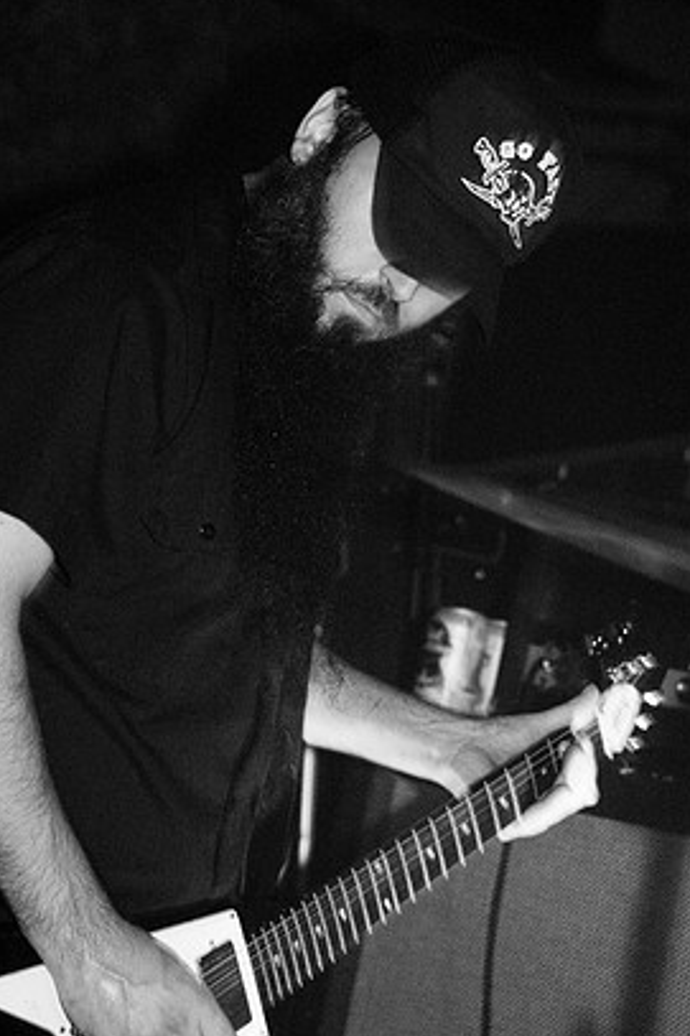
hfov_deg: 11.8
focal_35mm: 116
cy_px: 494
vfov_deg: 17.6
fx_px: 3338
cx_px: 350
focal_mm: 70
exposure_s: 1/40
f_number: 3.2
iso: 800
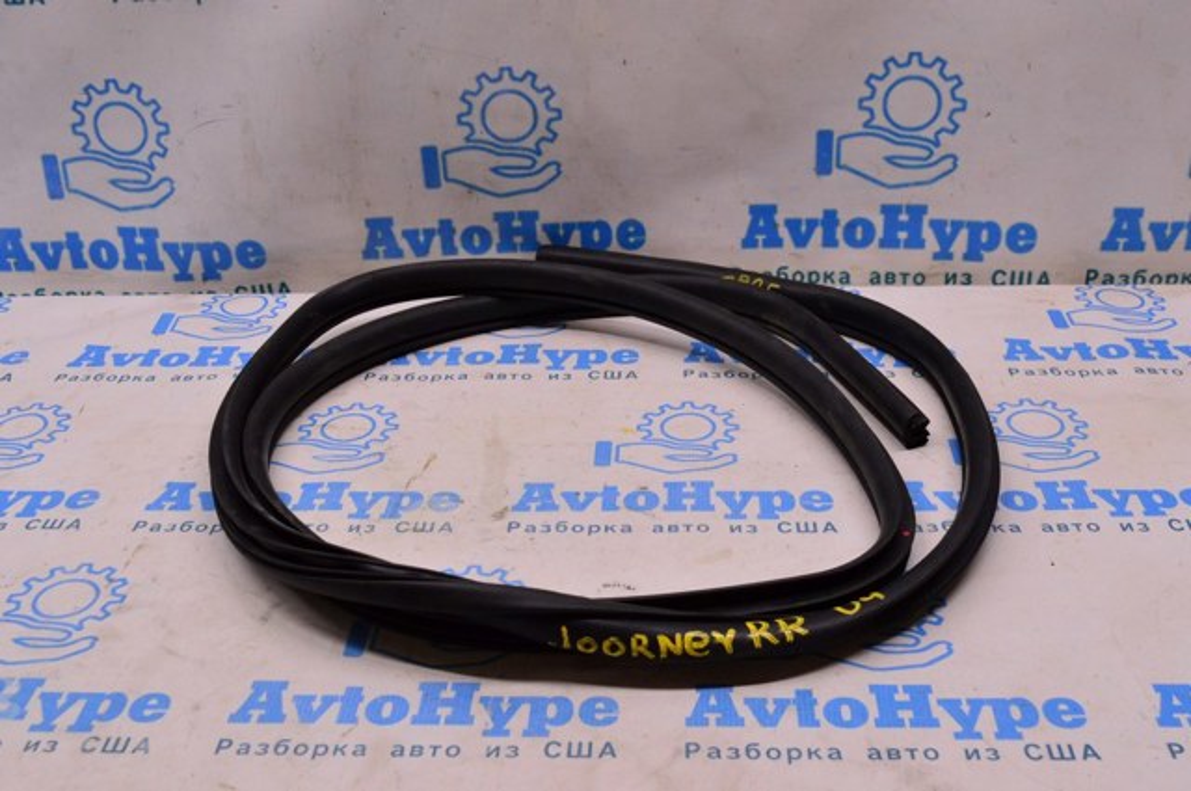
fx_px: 1437
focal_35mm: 44
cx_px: 596
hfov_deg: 45.0
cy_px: 396
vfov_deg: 30.8
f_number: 8
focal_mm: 29
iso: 1600
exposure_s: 1/125
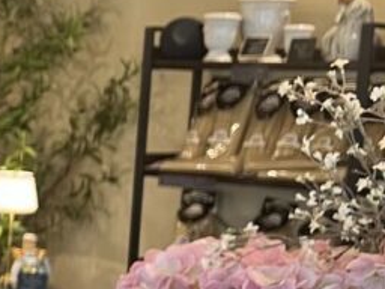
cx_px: -394
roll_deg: -2.7
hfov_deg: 13.9
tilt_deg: -6.7
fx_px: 1324
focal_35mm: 119
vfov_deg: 12.4
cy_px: 254
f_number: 1.5
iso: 160
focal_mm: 5.7
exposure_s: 1/60
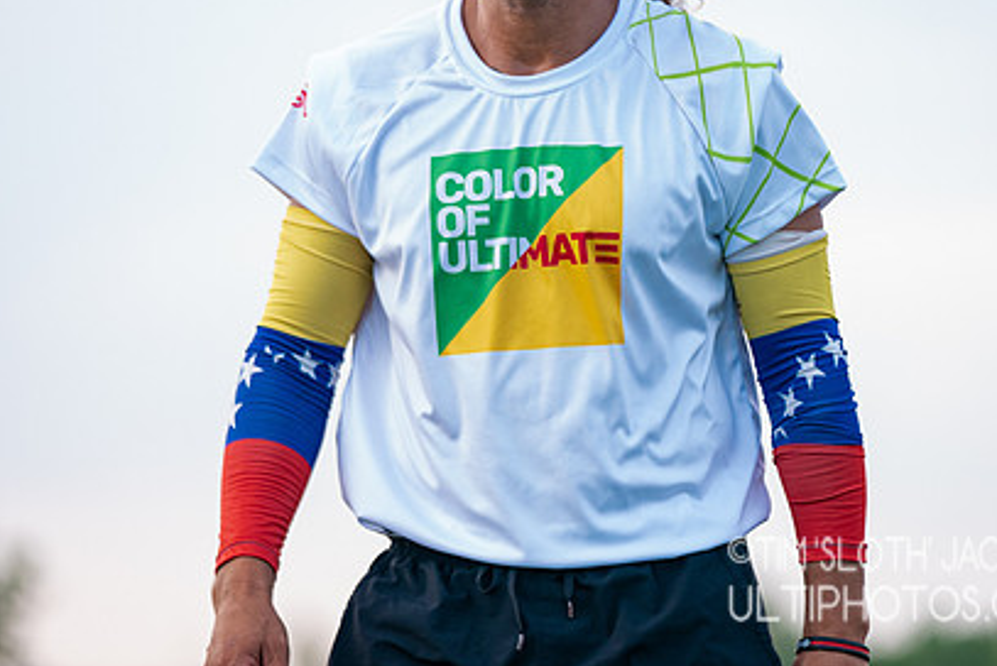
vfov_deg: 6.4
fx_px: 5958
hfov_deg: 9.6
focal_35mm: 215
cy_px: 207
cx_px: 573
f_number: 2.8
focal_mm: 151
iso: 1600
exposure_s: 1/1600
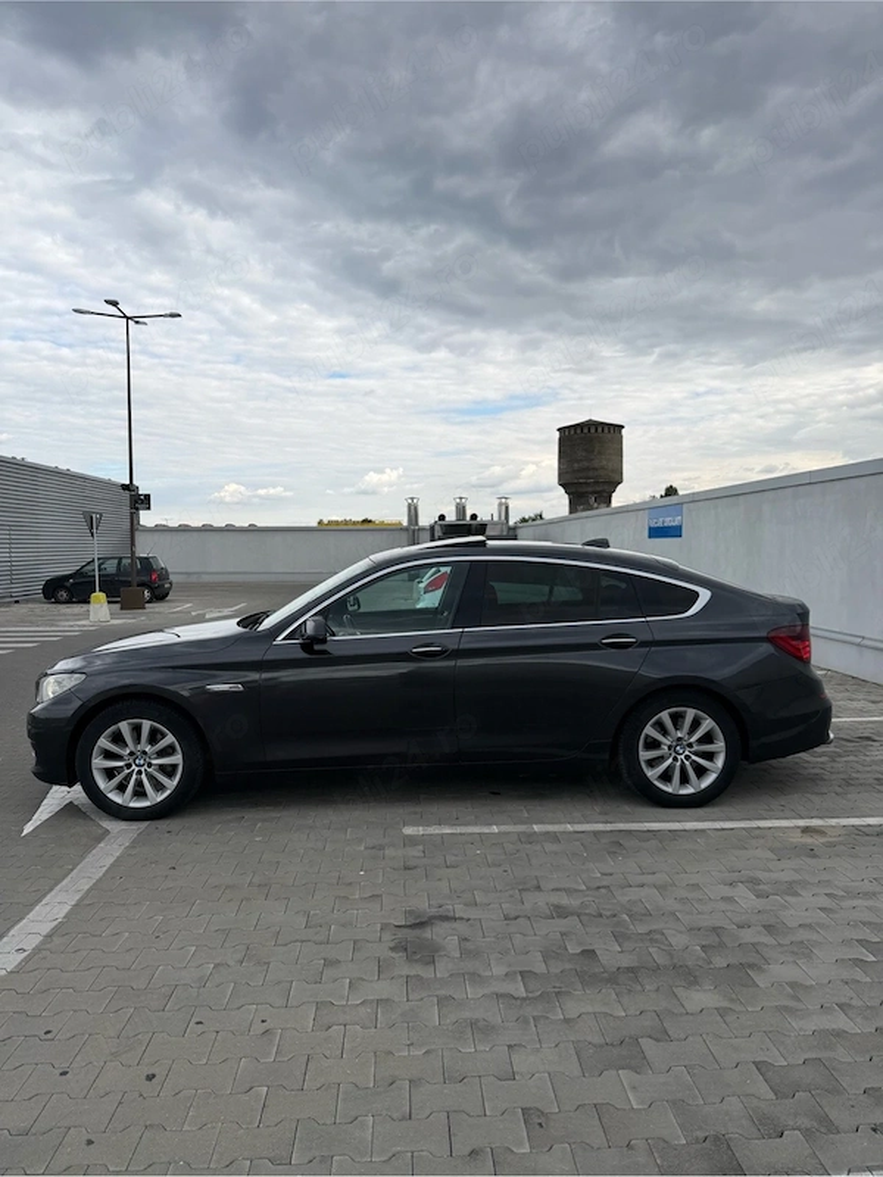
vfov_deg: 71.6
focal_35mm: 24
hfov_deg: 56.8
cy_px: 588
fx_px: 816
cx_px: 442
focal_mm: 6.76
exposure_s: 1/2299
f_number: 1.78
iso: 80
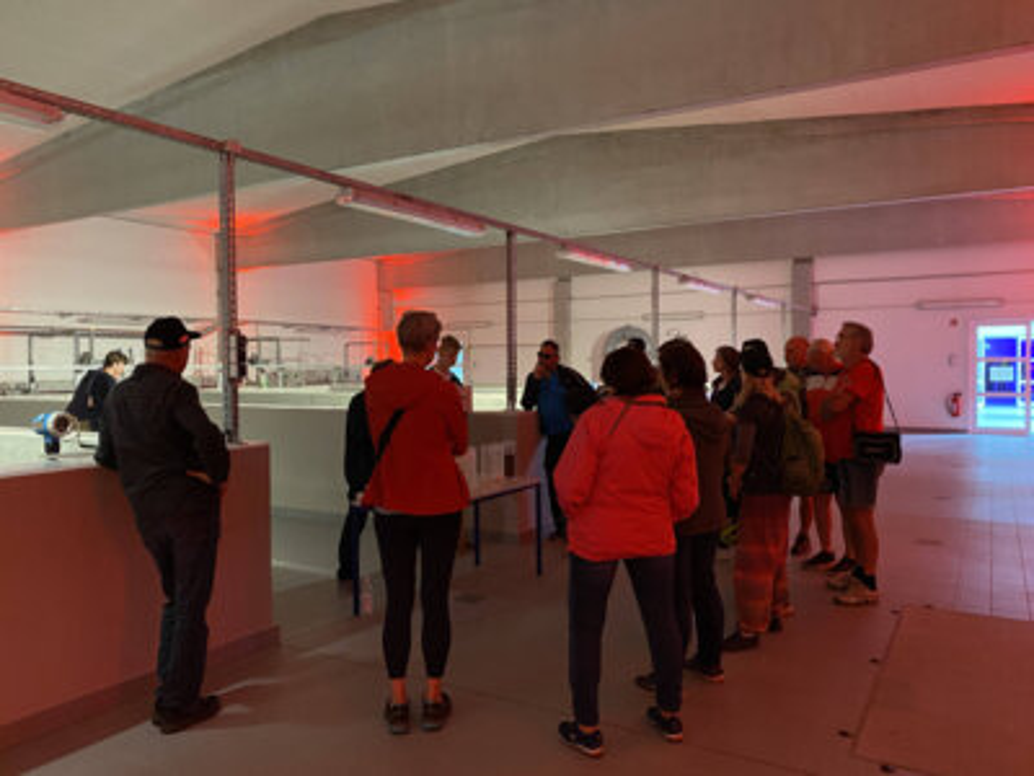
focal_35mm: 26
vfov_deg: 53.1
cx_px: 517
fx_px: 777
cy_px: 388
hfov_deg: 67.3
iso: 640
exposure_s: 1/25
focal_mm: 4.2
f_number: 1.8
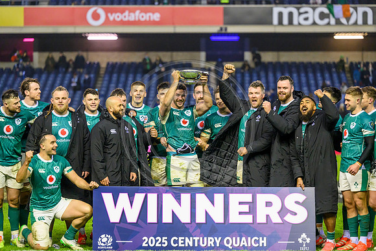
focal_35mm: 145
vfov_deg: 9.5
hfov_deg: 14.2
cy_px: 126
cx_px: 188
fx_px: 1511
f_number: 3.2
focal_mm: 140
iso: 5000
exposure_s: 1/1600
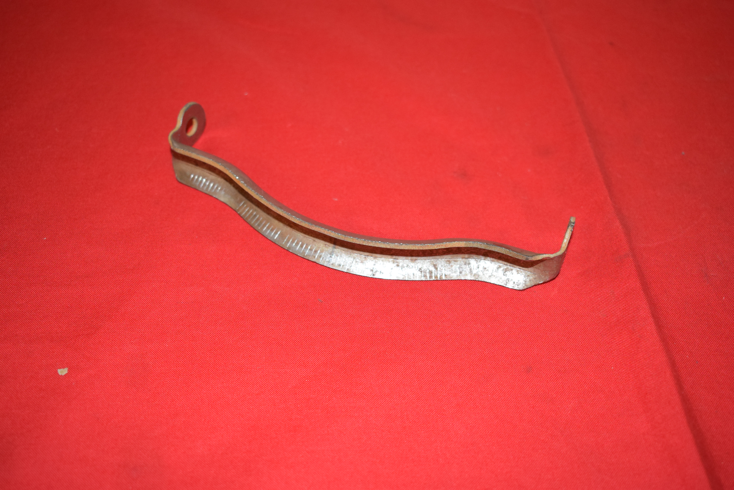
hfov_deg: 45.0
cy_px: 245
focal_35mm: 44
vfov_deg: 30.9
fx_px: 887
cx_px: 367
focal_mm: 29
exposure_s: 1/200
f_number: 5
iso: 1250
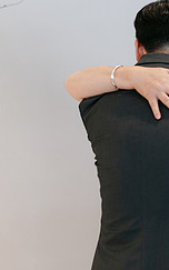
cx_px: 266
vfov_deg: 24.3
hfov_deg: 14.2
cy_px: 117
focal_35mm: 85
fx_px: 626
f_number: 1.4
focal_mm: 35
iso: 250
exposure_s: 1/125
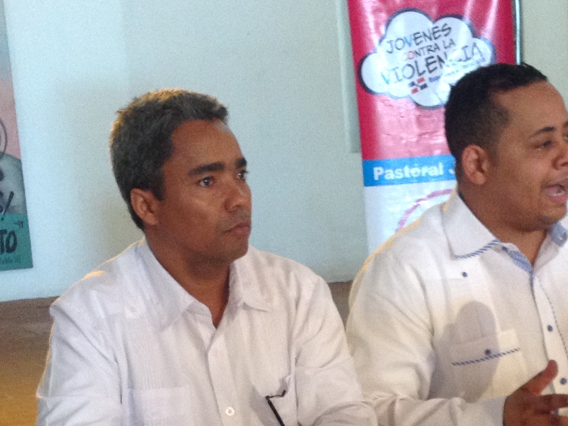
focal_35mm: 87
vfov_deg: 16.6
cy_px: 427
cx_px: 357
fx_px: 1428
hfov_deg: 22.4
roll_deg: +3.6
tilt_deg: -9.8
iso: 160
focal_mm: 4.28
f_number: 2.4
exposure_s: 1/15
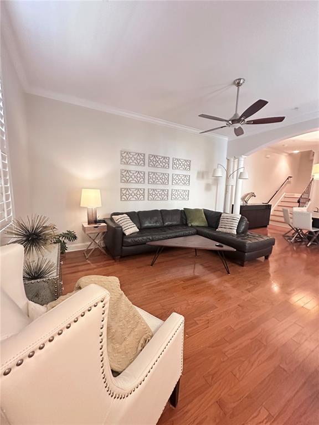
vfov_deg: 102.1
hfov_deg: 85.7
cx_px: 160
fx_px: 172
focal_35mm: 14
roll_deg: -2.0
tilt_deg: -7.3
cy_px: 212
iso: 1000
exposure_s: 1/60
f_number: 2.2
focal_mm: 2.22
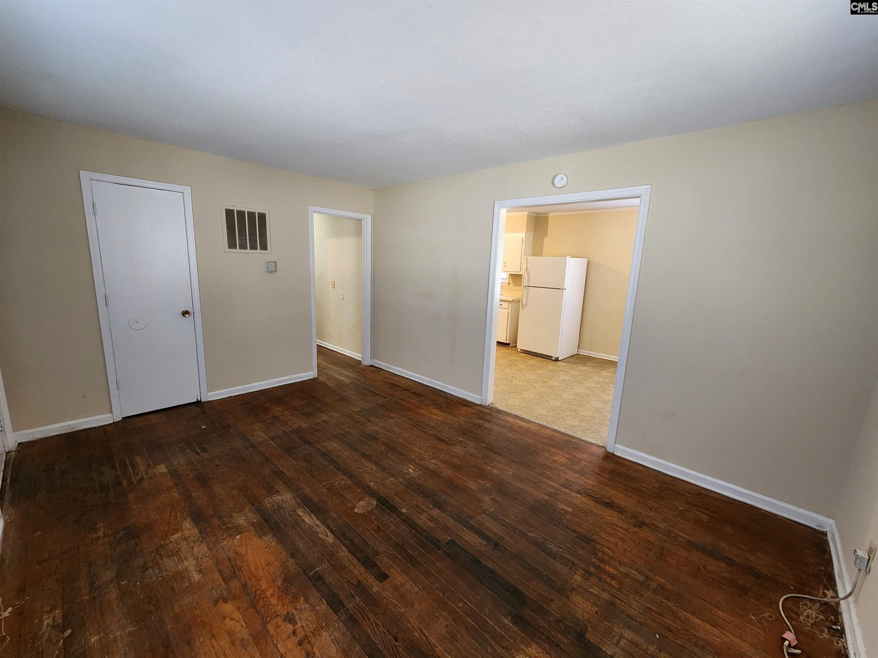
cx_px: 439
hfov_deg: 106.2
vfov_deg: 89.9
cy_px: 329
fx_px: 330
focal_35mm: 13
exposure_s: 1/30
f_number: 2.2
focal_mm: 2.2
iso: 400
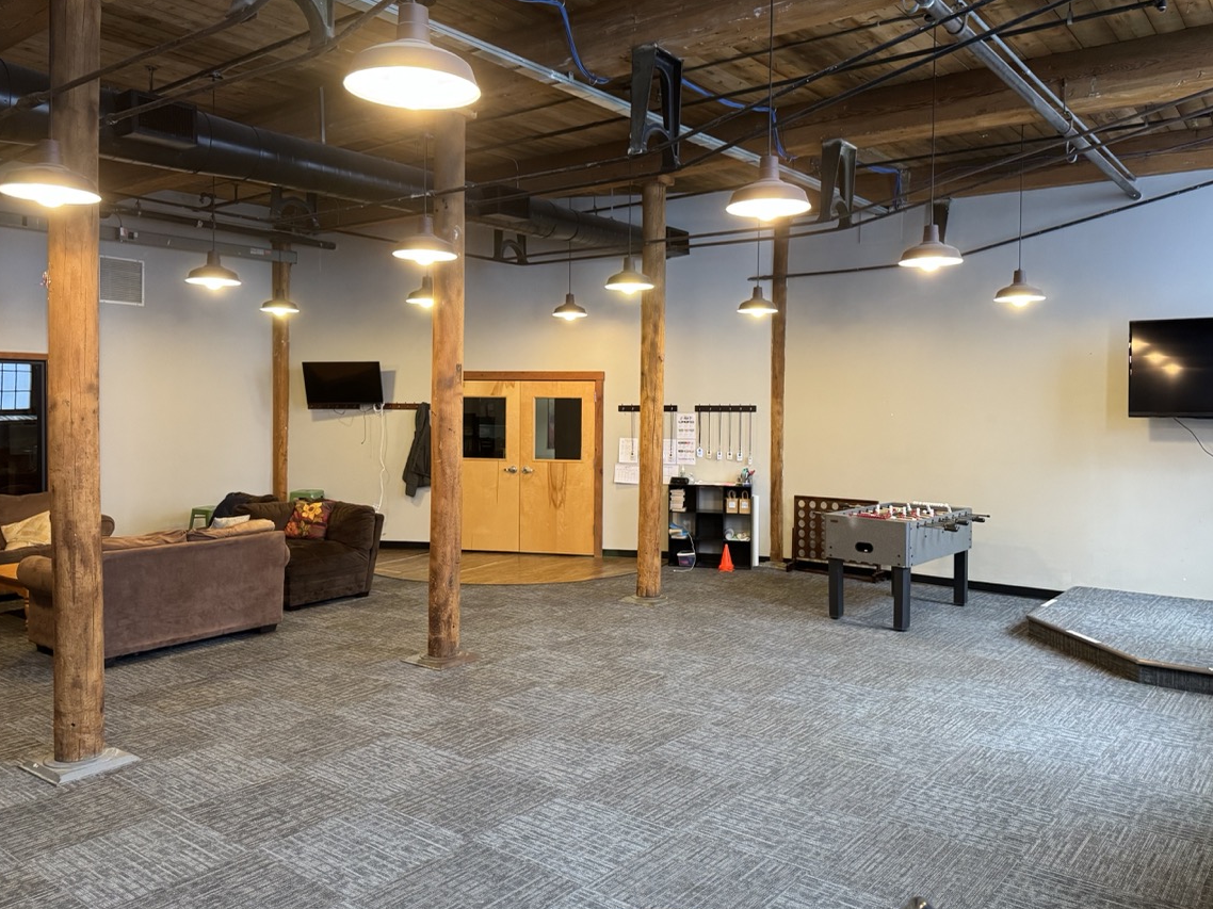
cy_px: 411
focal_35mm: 27
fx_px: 946
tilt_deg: -1.9
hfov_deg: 65.3
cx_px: 617
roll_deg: -0.3
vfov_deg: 51.3
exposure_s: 1/60
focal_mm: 6.76
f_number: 1.78
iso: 400
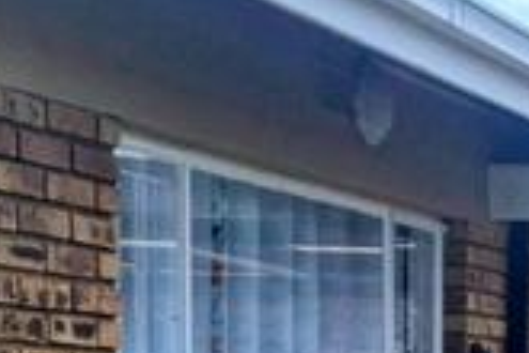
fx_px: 1851
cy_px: 594
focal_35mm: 126
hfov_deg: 15.2
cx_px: 750
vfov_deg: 10.4
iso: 32
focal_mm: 4.69
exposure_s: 1/3333
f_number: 1.8
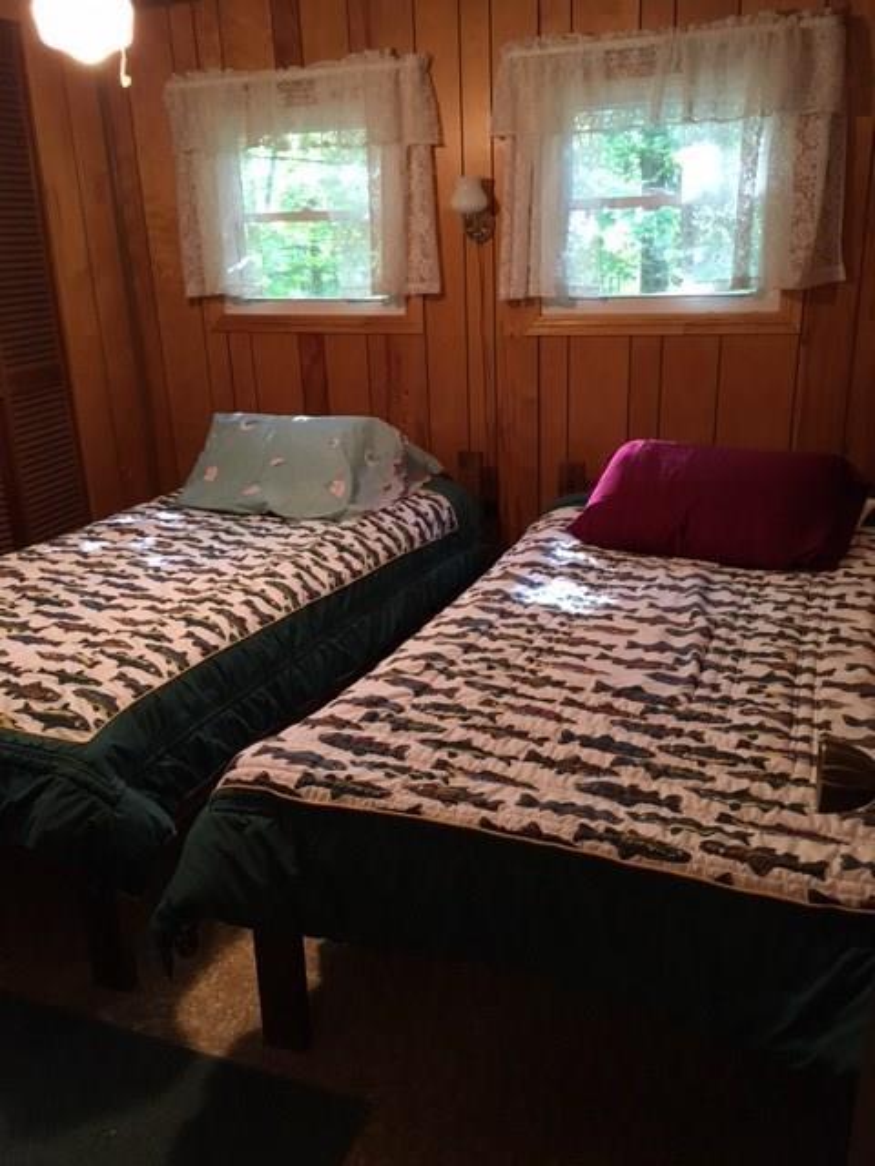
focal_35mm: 29
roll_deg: +2.6
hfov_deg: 48.2
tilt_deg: -19.6
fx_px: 977
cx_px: 438
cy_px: 583
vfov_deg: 61.7
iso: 160
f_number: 2.2
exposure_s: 1/30
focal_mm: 4.15
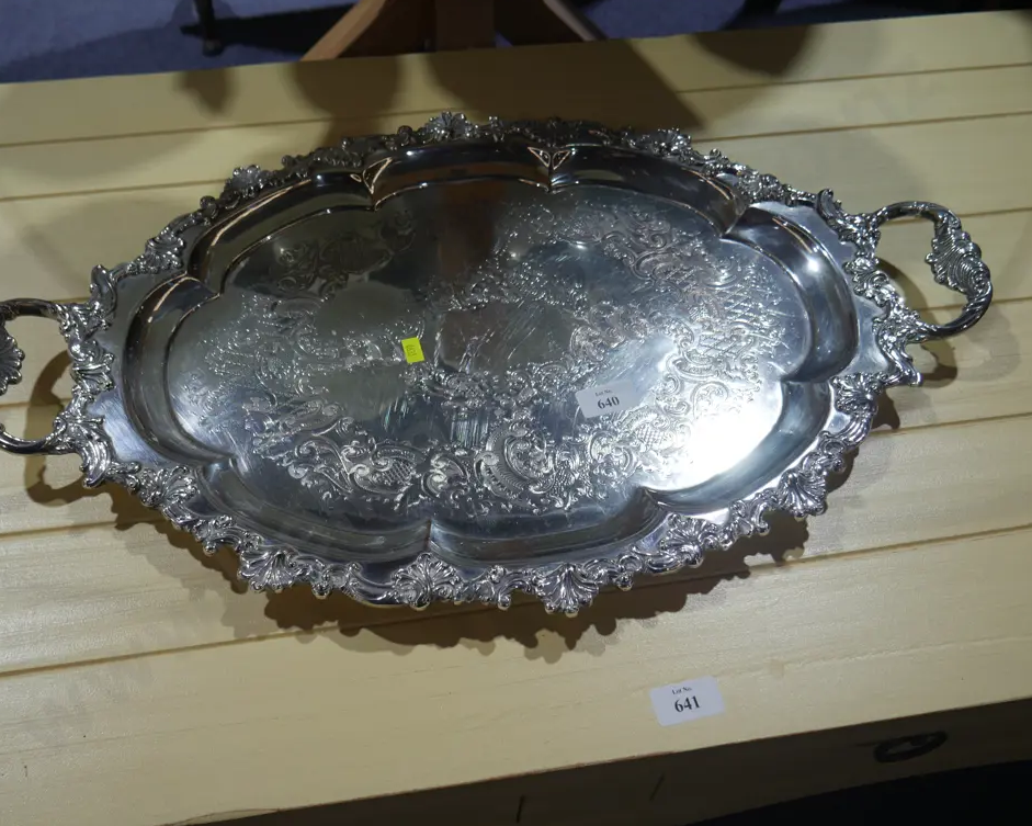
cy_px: 406
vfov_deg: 43.4
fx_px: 1039
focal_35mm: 34
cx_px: 478
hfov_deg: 52.8
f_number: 4
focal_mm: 16
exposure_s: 1/100
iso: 200
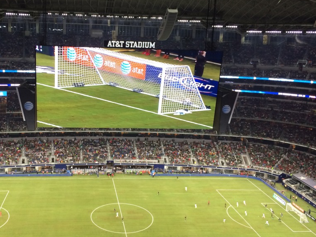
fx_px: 356
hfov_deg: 47.3
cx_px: 113
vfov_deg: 36.8
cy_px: 104
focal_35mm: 39
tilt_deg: -10.0
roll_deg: -0.8
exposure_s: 1/30
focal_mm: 4.15
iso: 50
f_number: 2.2
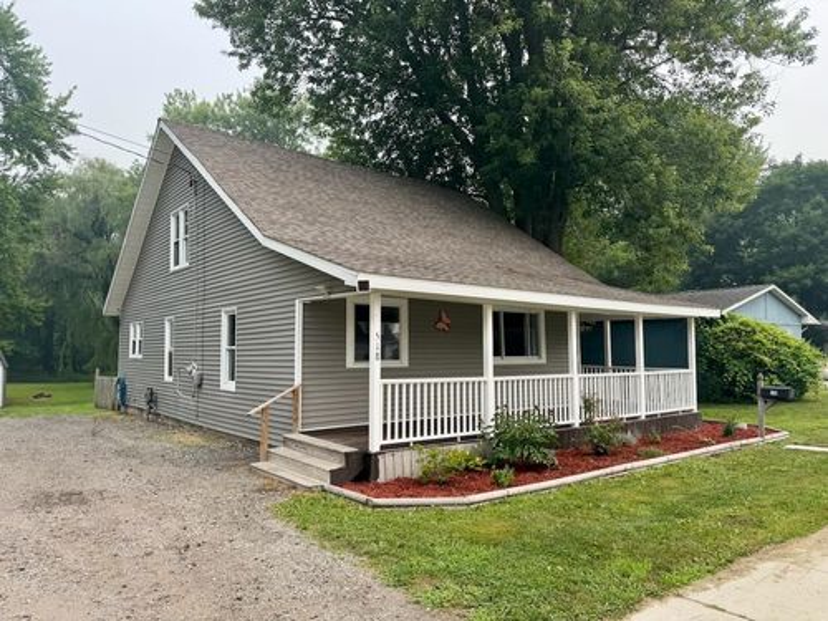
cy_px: 310
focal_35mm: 24
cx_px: 414
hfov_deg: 71.6
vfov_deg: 56.8
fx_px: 574
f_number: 1.78
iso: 80
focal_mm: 6.76
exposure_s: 1/1271
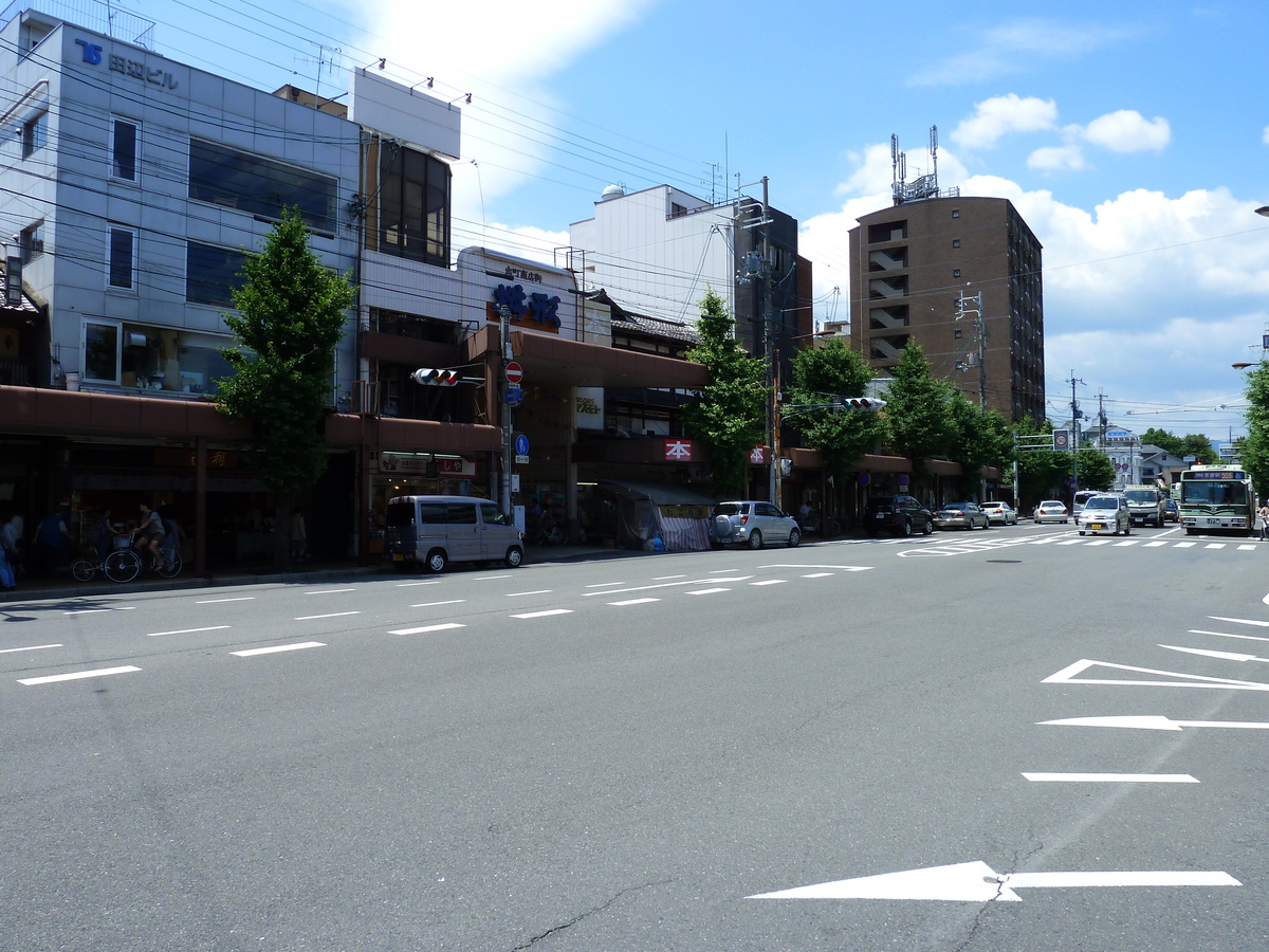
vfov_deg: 54.9
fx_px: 916
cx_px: 634
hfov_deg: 69.4
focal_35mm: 25
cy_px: 476
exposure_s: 1/400
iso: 80
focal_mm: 4.1
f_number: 4.5
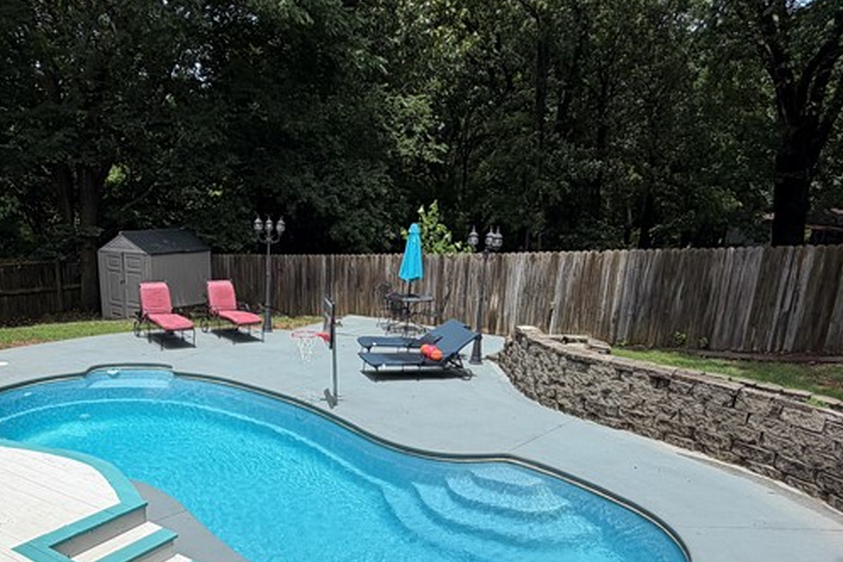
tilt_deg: -15.6
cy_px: 387
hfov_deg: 61.3
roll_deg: -1.4
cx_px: 329
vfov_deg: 42.8
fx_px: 702
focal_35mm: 30
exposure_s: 1/789
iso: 20
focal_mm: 2.22
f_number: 2.2
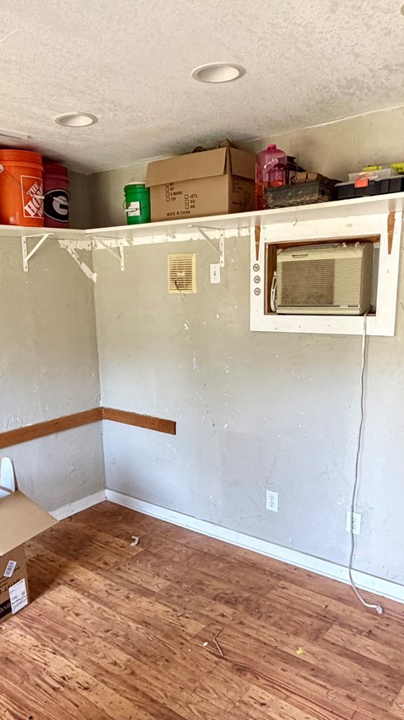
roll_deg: +1.5
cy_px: 401
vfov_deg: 67.7
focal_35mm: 28
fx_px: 534
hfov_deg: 41.4
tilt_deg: -12.6
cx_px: 190
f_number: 2.2
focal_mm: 2.22
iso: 320
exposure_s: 1/115
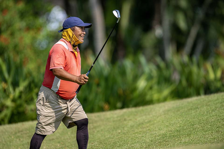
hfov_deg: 5.2
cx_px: 112
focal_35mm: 400
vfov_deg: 3.4
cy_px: 74
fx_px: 2489
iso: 220
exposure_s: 1/1600
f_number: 3.5
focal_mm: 400
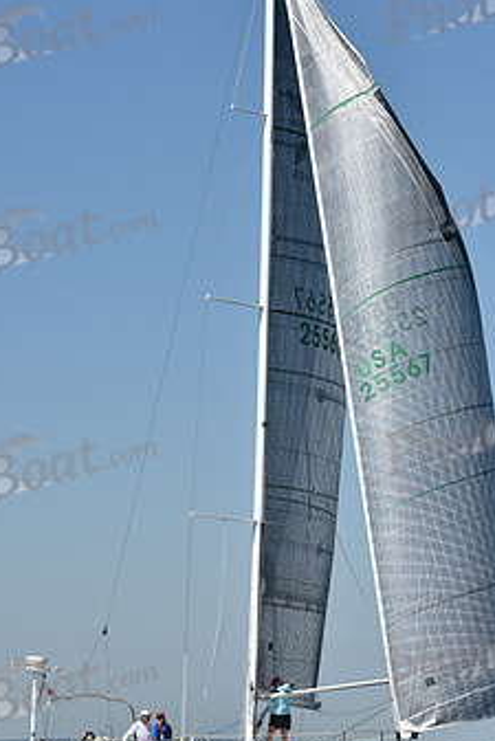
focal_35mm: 148
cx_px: 272
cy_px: 336
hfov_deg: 9.3
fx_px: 3049
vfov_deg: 13.9
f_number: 8
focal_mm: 86
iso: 250
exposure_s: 1/1250
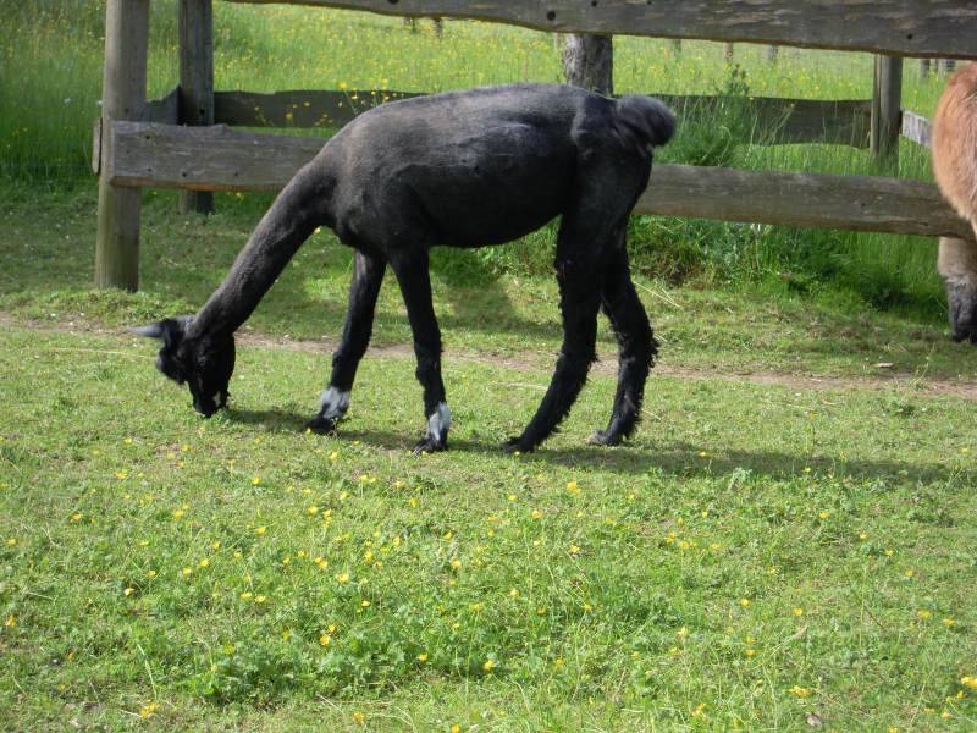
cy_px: 366
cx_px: 488
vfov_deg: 14.8
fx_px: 2822
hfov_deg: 19.6
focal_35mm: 100
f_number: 5.4
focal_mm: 17.9
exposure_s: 1/200
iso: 100
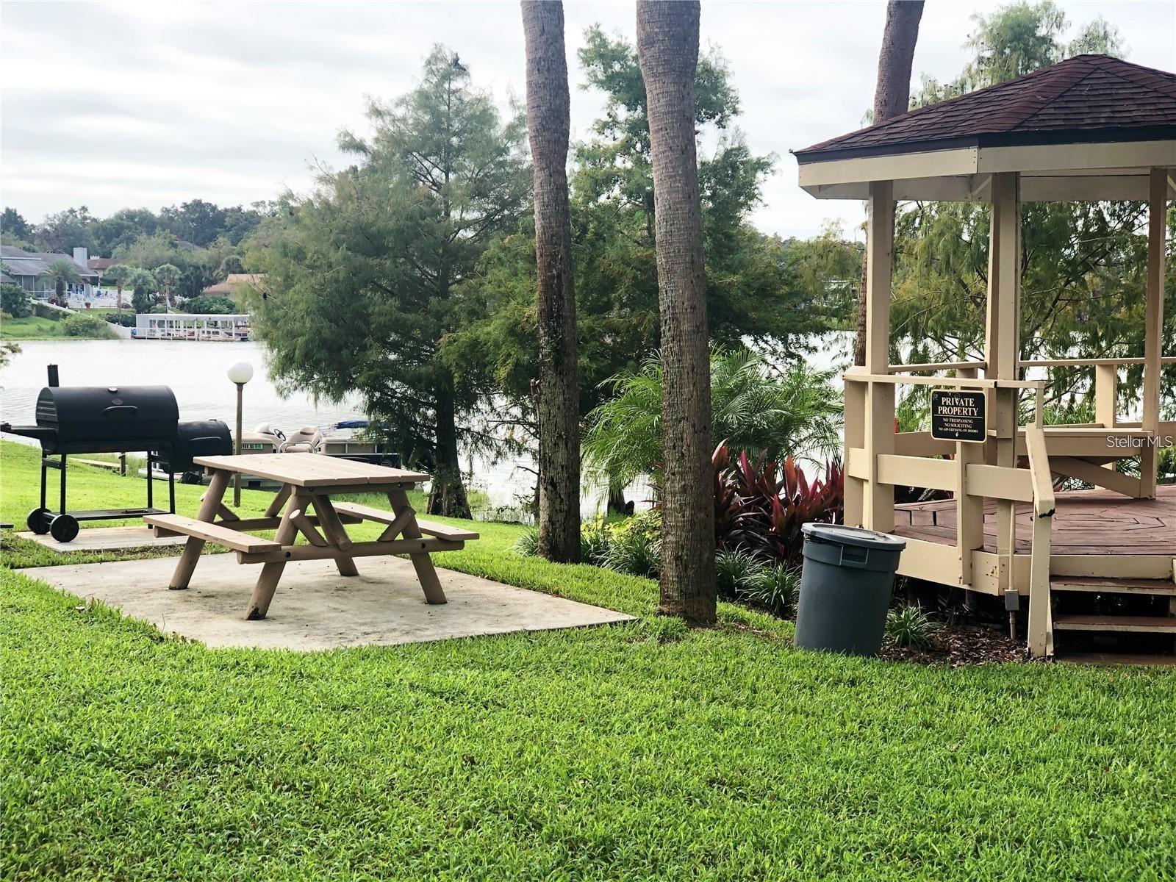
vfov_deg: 28.0
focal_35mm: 52
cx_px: 588
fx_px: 1767
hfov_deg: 36.8
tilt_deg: -4.0
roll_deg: +0.0
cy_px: 441
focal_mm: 6
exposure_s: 1/170
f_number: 2.4
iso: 16
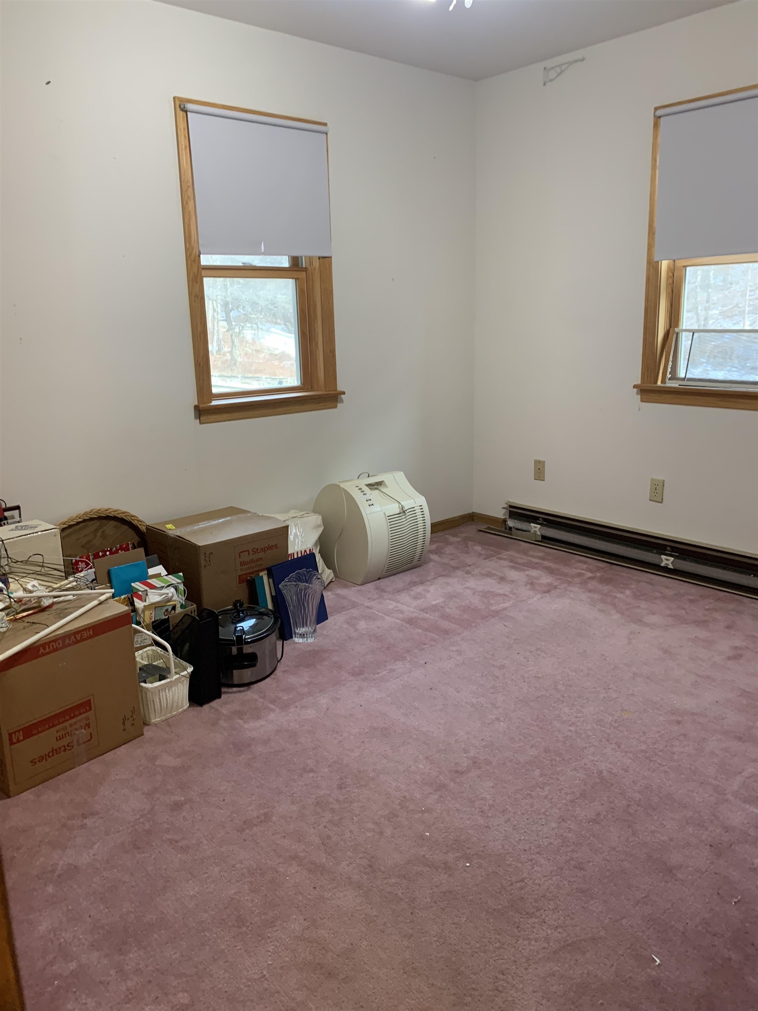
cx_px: 379
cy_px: 506
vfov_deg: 67.3
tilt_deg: -12.7
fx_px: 759
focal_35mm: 26
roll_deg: +0.8
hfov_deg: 53.1
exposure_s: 1/60
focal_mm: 4.25
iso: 160
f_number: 1.8
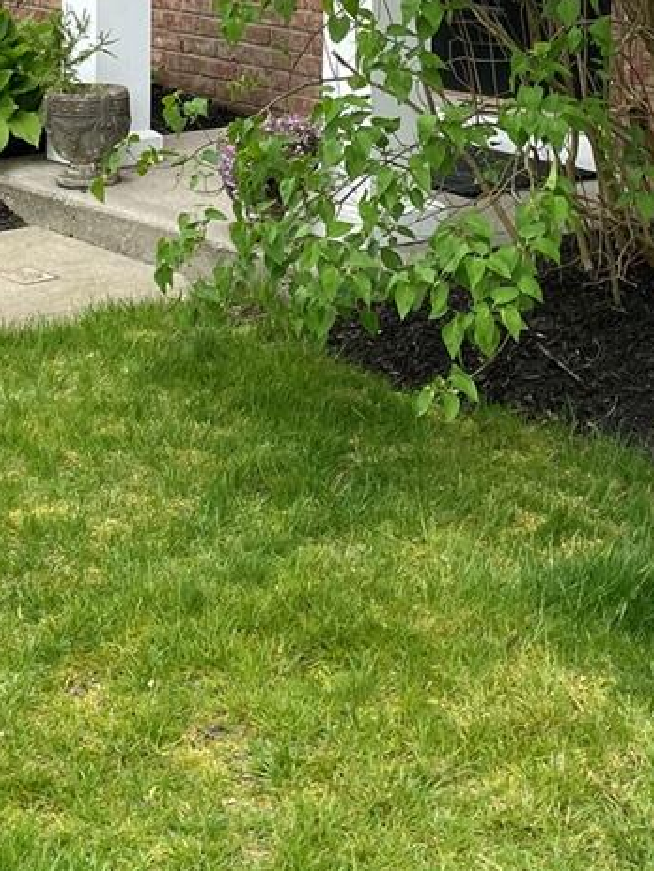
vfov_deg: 21.7
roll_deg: -0.7
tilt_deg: -2.6
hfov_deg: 17.2
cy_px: -64
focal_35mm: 86
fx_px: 2166
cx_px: 289
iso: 32
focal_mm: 4.25
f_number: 1.8
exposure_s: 1/724
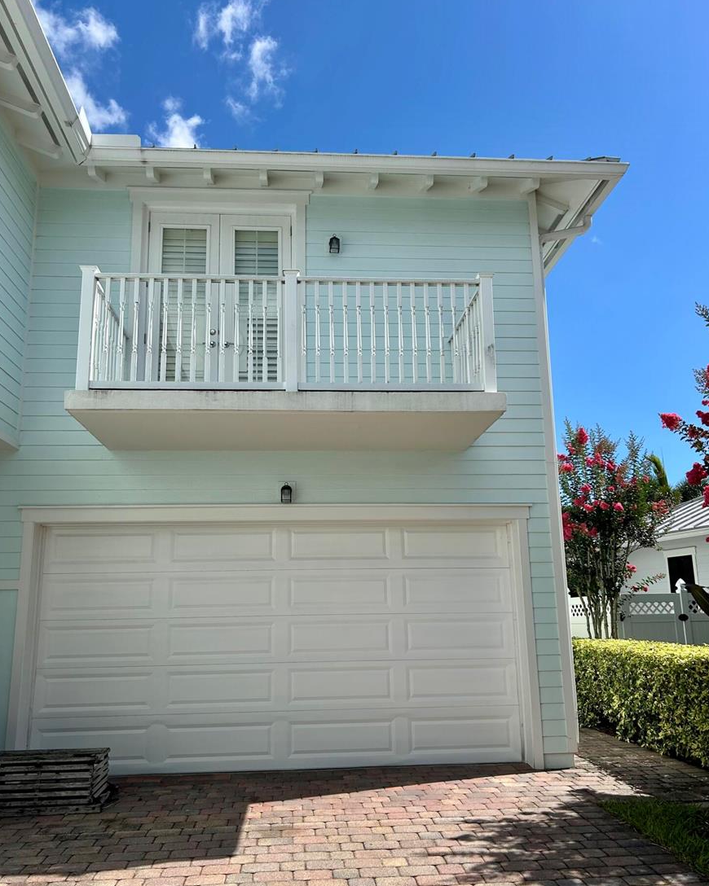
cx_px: 351
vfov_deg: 62.2
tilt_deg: +12.3
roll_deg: +0.4
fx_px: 735
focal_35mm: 28
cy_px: 454
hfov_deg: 51.5
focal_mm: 5.7
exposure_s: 1/5076
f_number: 1.5
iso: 50
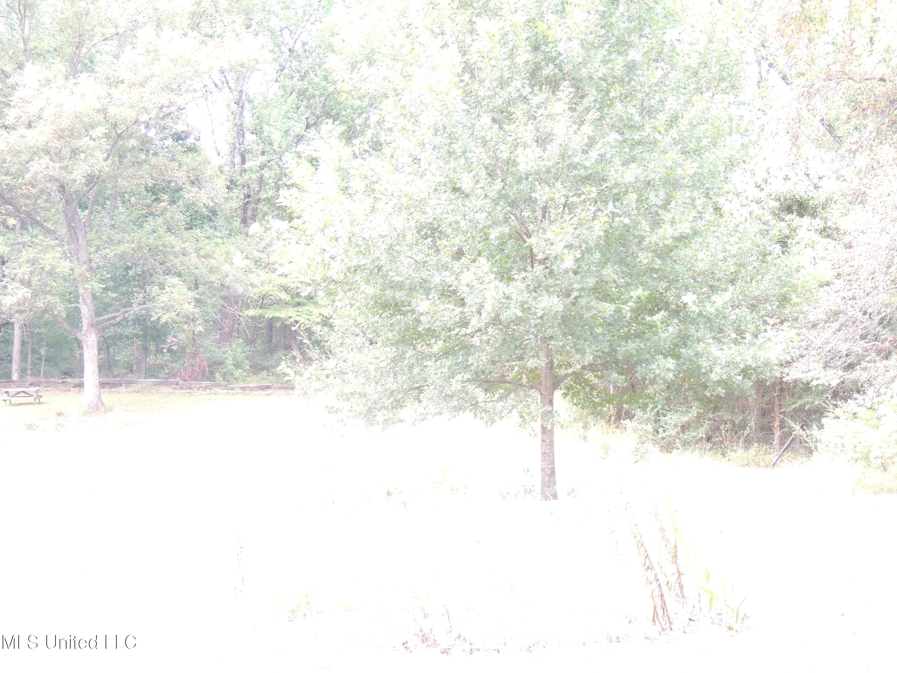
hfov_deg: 27.8
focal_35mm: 70
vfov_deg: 21.0
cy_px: 336
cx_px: 448
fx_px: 1814
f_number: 3.9
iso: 360
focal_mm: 12.4
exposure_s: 1/60
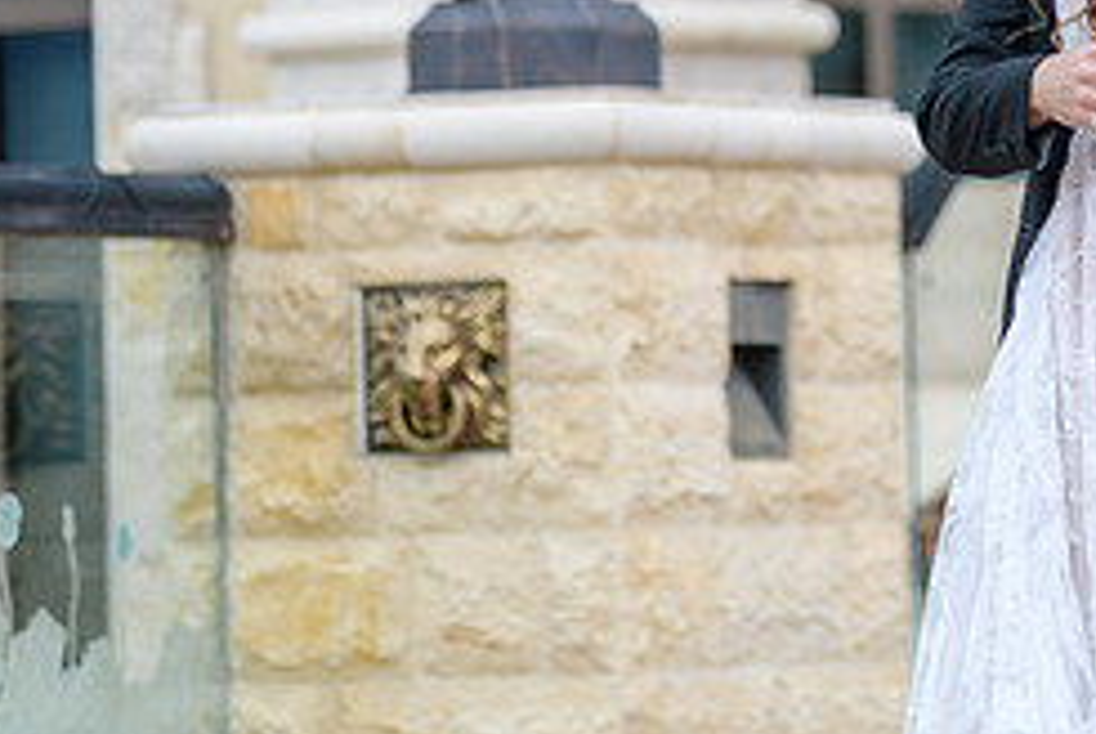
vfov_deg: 4.2
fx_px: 10089
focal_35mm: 331
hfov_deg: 6.2
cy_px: -119
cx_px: 1118
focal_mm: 140
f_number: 2.8
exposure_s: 1/3200
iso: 400
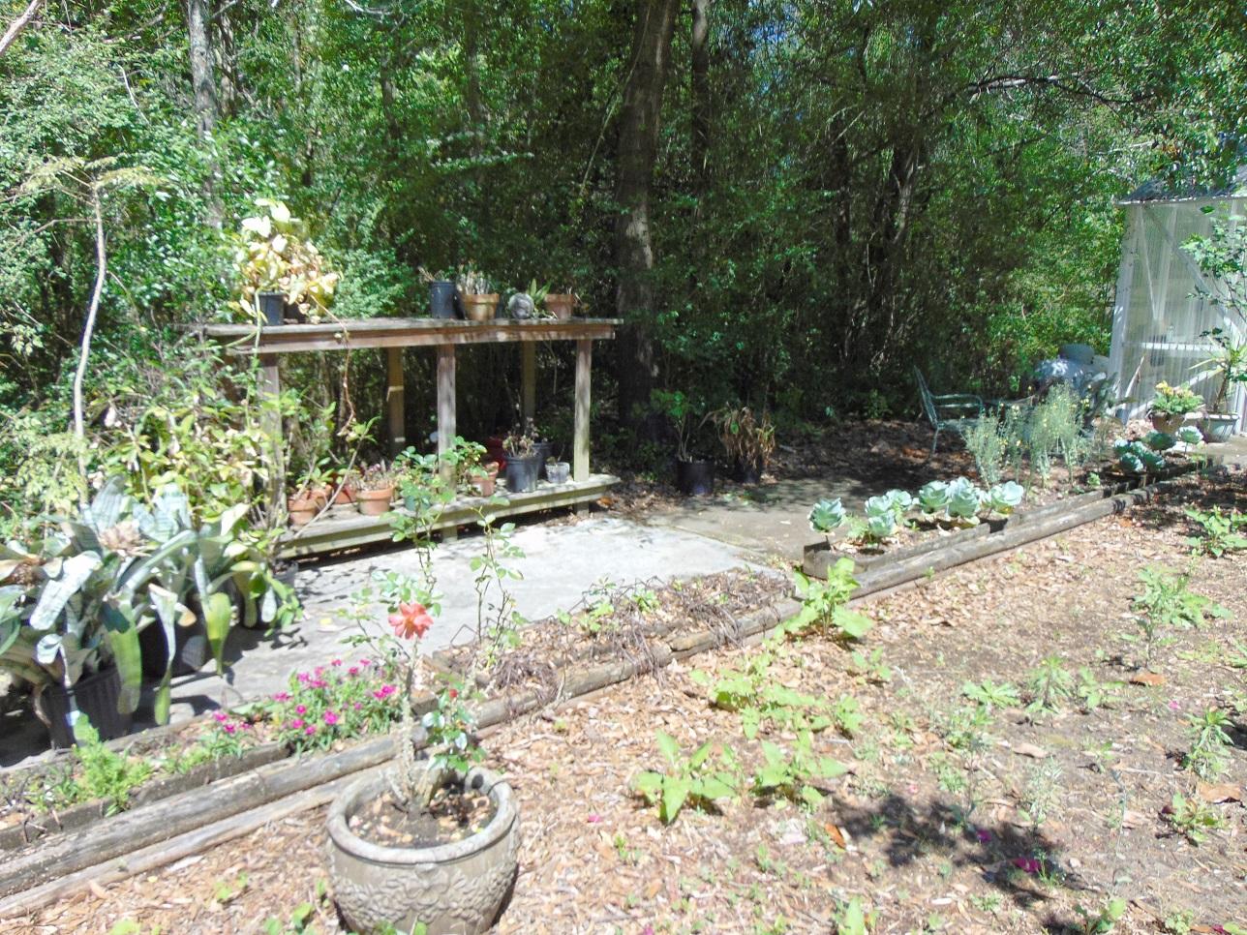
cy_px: 468
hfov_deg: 69.4
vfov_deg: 54.9
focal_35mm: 25
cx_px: 624
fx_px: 901
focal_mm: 4.5
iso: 80
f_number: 3
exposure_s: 1/500
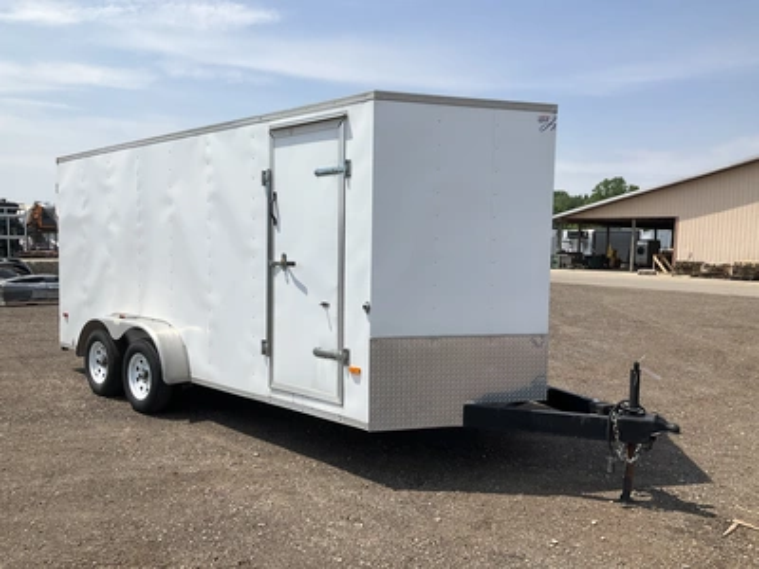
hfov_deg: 61.7
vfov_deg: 48.2
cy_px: 284
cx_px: 380
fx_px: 636
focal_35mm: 29
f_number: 1.8
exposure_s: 1/3322
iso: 25
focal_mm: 3
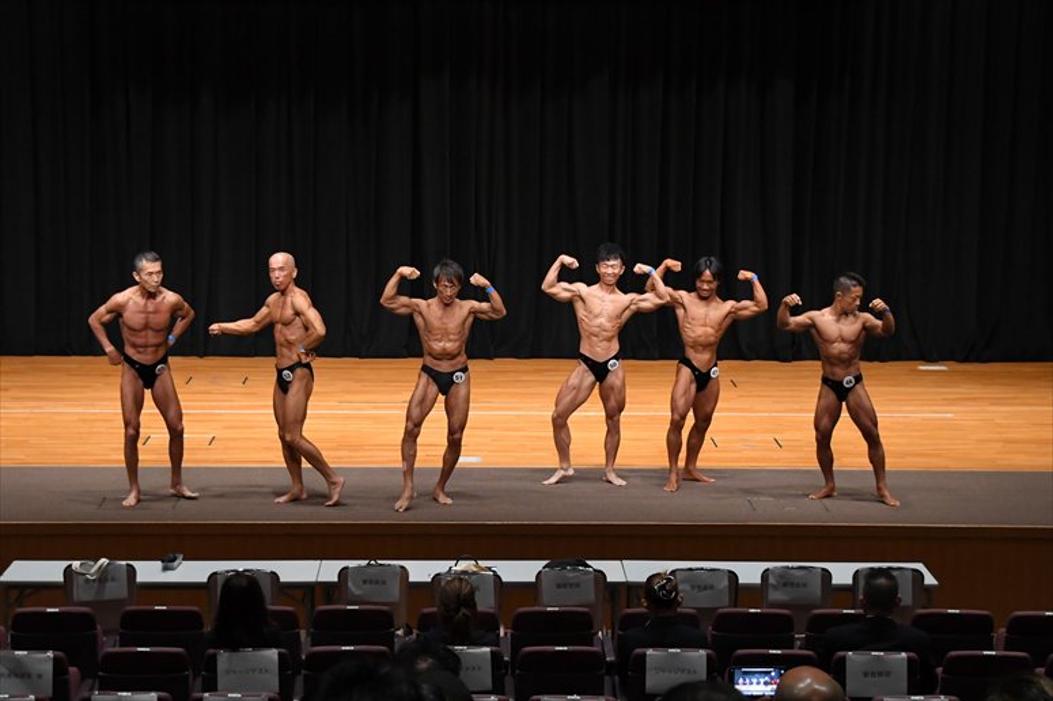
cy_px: 350
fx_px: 2719
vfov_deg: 14.7
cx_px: 526
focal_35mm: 93
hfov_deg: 21.9
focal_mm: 62
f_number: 5.6
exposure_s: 1/400
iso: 4000
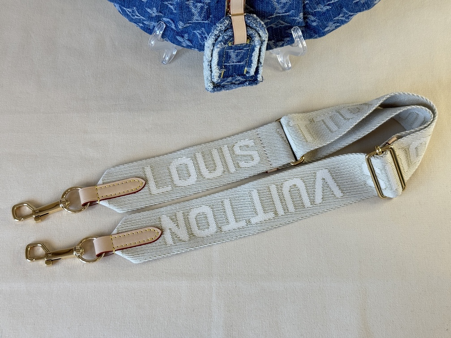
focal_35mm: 48
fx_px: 625
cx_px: 226
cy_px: 169
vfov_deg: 30.3
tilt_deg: -64.9
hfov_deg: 39.7
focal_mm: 6.76
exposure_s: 1/100
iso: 80
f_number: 1.78
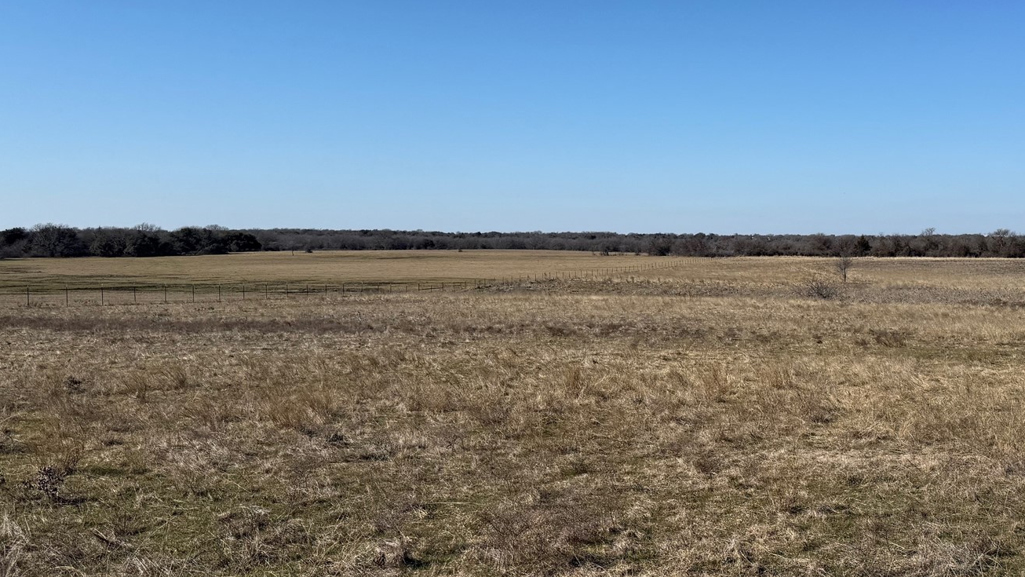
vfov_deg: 29.0
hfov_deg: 47.8
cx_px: 751
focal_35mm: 41
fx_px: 1114
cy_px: 287
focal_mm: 6.76
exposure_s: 1/6711
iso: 80
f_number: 1.78
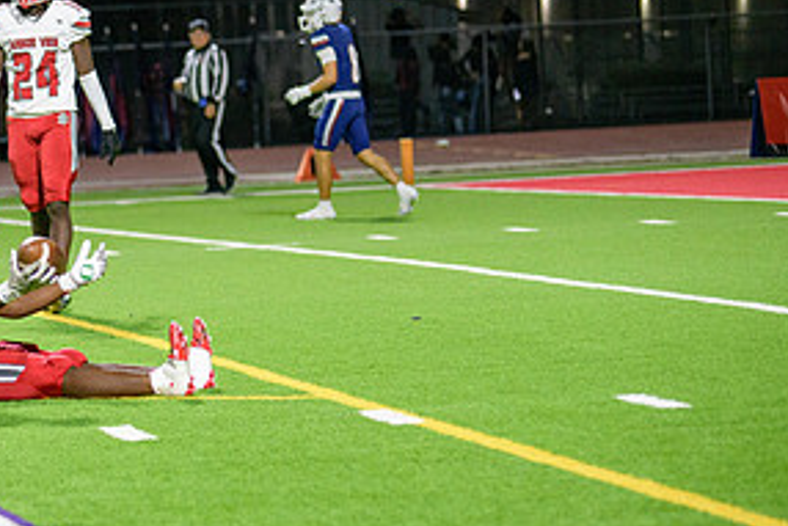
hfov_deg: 8.3
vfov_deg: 5.6
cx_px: 55
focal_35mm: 247
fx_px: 5409
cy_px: 277
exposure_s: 1/320
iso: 2000
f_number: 2.8
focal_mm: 122
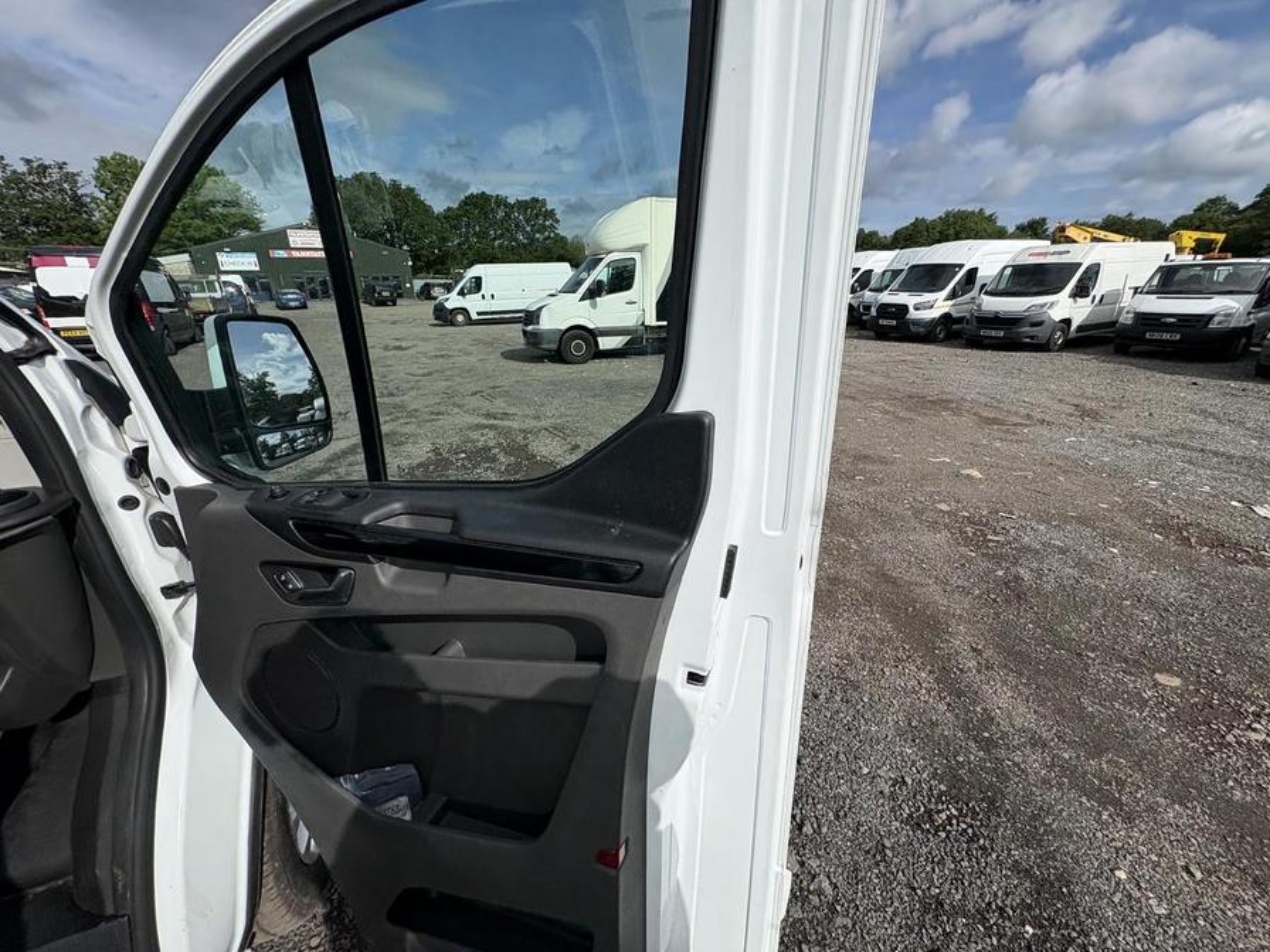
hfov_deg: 102.1
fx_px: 514
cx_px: 635
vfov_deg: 85.7
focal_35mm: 14
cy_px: 476
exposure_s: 1/4132
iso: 50
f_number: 2.2
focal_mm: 2.22
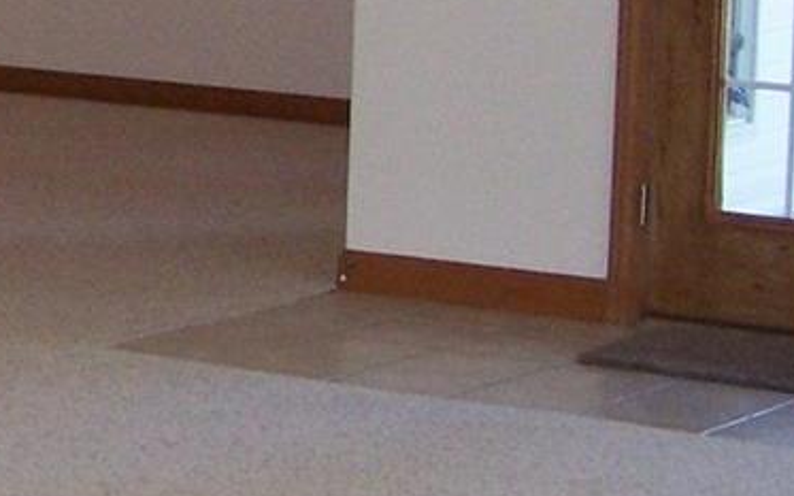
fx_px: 3743
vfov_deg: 7.6
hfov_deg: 11.5
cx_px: -470
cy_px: 70
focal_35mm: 173
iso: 140
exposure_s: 1/60
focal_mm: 6.3
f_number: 2.8
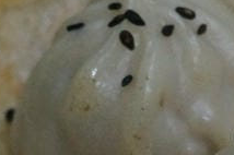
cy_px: -21
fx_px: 1856
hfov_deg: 7.2
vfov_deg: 4.8
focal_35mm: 286
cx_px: 290
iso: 3200
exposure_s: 1/100
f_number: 5
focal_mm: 34
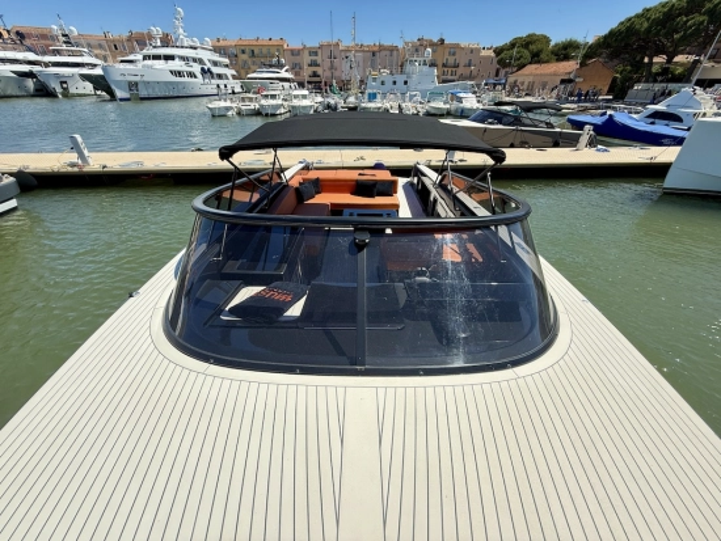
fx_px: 292
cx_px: 360
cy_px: 270
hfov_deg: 102.0
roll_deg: -1.7
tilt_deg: -32.9
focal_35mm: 14
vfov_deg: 85.7
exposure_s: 1/1087
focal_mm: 2.22
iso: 64
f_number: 2.2
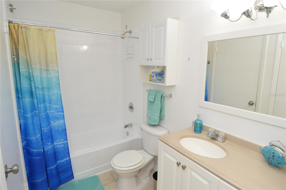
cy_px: 95
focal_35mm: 18
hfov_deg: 90.1
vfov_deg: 67.3
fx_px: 143
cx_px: 143
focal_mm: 12
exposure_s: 1/80
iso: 400
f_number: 4.5
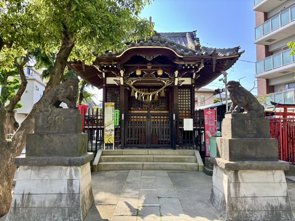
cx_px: 148
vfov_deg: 53.1
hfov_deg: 67.3
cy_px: 110
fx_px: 222
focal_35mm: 26
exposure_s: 1/359
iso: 50
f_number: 1.6
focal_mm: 5.96
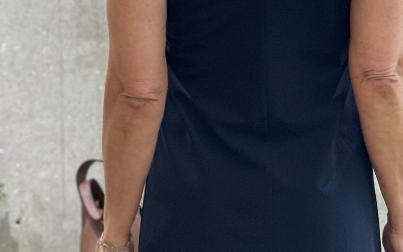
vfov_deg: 7.2
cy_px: 197
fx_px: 2010
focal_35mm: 183
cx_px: 266
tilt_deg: -7.2
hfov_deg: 11.4
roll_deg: -0.1
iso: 160
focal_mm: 6.76
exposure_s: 1/100
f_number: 1.78
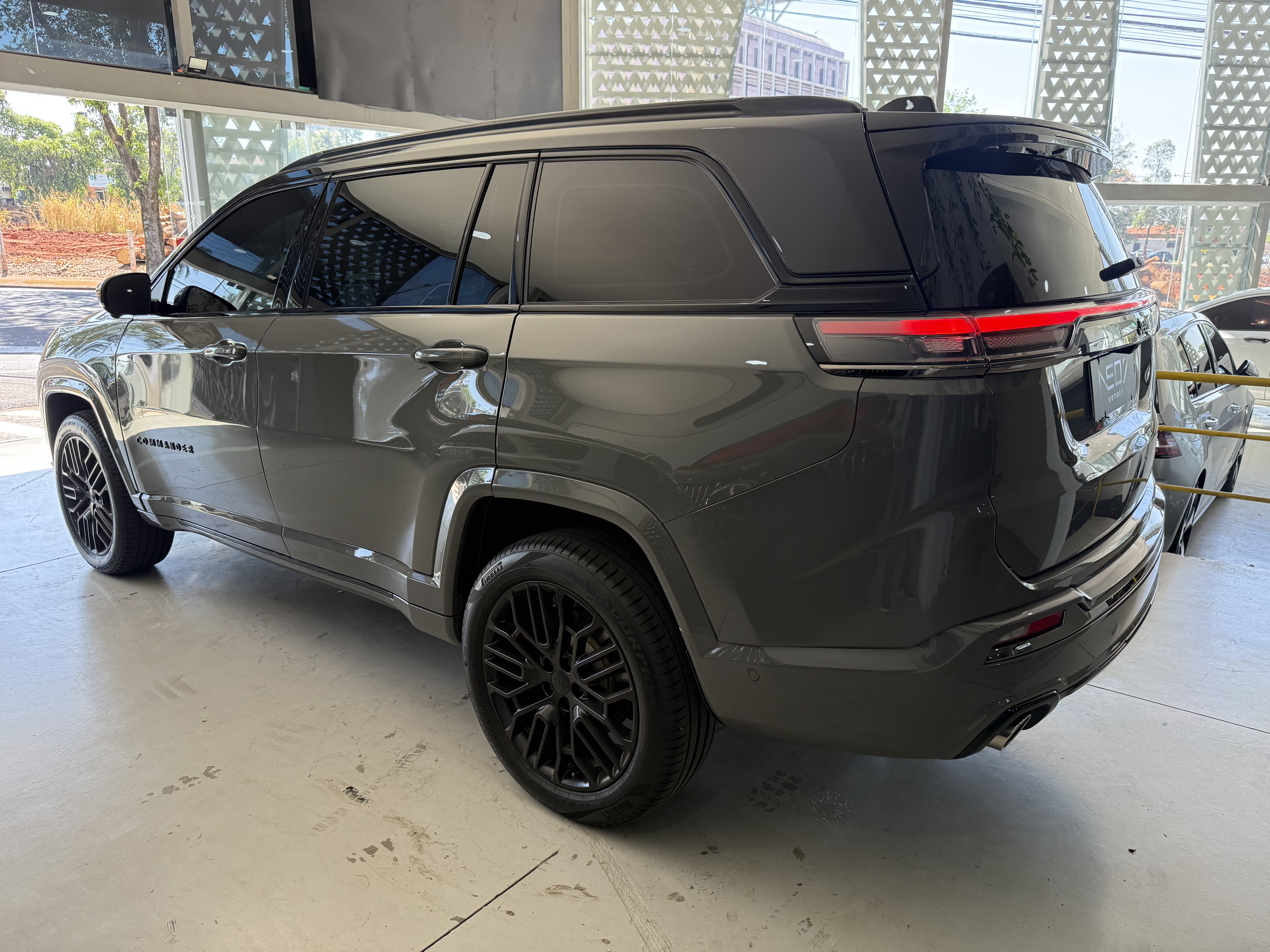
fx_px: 881
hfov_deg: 71.6
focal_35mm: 24
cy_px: 476
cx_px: 635
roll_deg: -0.4
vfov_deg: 56.8
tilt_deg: -14.4
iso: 160
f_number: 1.78
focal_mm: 6.76
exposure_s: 1/233
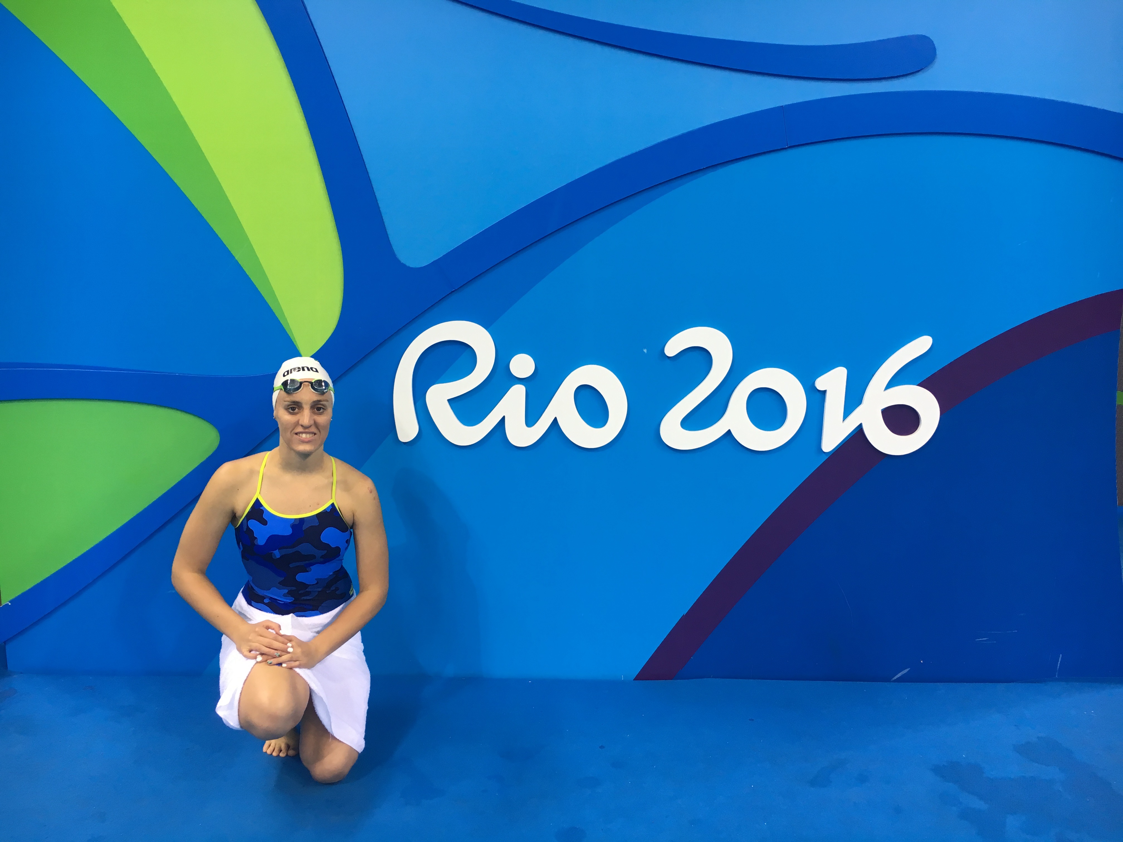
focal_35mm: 29
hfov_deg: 61.7
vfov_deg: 48.2
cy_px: 421
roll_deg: -1.6
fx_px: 941
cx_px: 562
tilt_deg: -10.9
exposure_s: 1/40
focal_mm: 4.15
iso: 25
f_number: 2.2
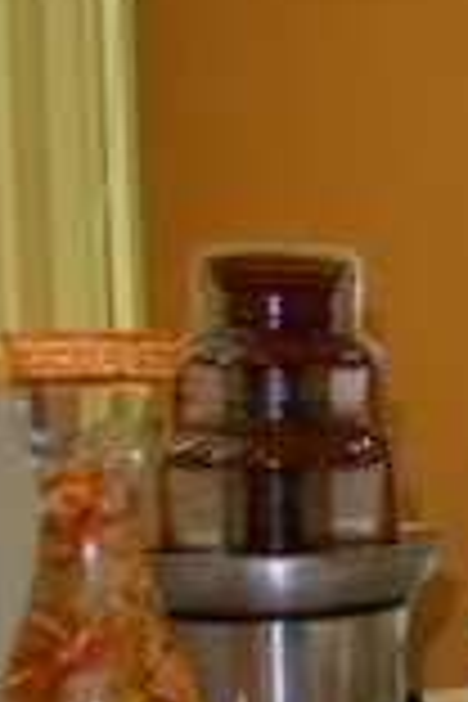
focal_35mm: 75
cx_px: 934
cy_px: 400
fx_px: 1462
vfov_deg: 27.0
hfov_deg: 14.9
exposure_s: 1/125
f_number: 4
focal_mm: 18
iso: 800
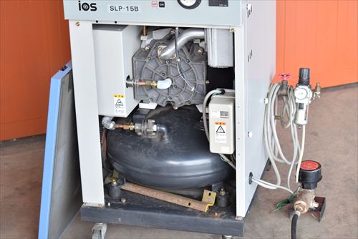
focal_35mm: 82
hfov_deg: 24.6
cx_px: 179
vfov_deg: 16.6
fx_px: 821
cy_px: 120
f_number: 6.3
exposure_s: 1/200
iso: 1250
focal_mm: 55
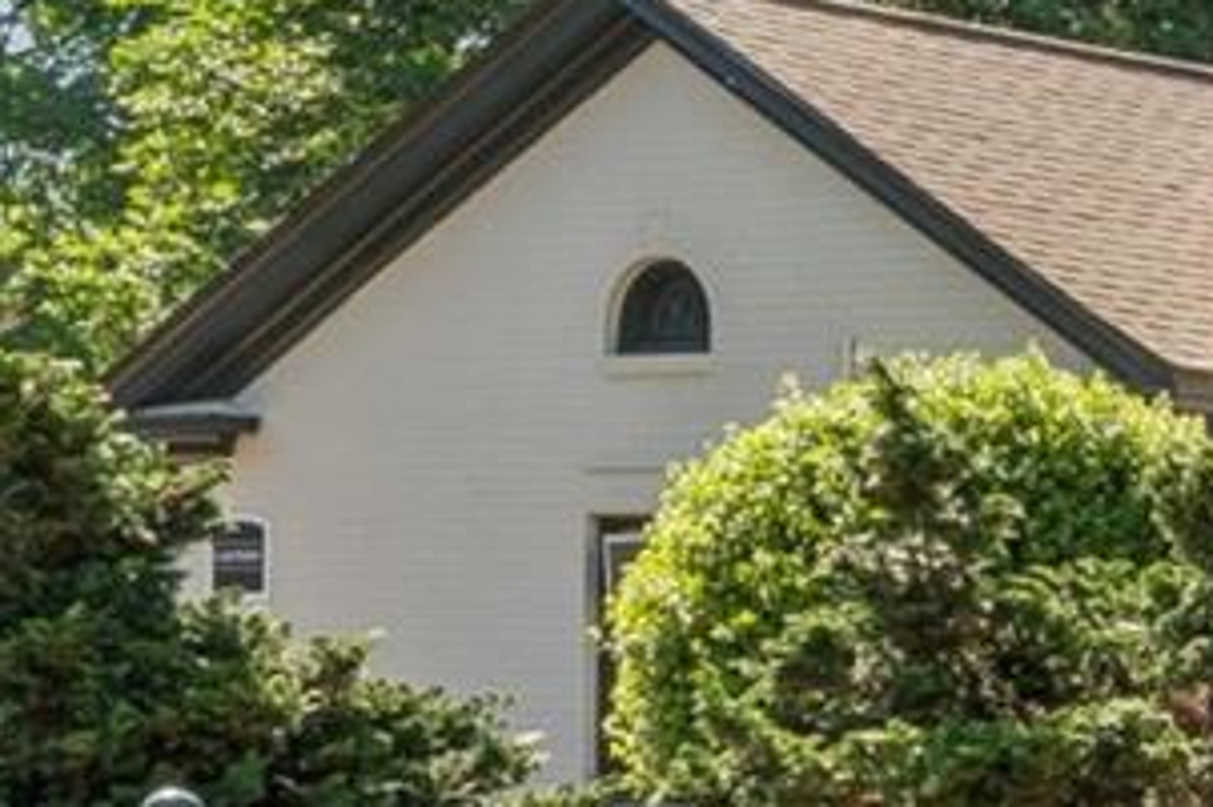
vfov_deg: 10.9
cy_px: 785
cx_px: 3454
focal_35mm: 125
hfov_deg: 11.3
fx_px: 4200
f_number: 22
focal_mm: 18.4
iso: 100
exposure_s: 1/13
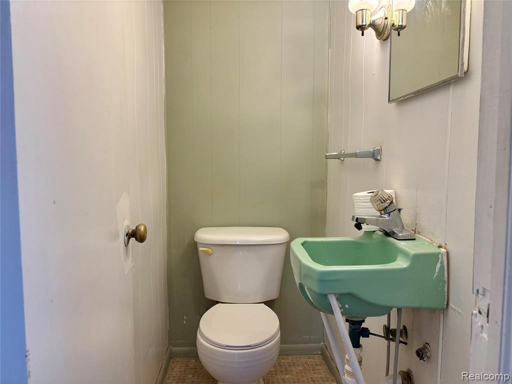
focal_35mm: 26
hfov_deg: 67.3
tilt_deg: -4.8
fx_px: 385
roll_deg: -0.7
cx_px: 256
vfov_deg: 53.1
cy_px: 192
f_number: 1.6
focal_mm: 5.96
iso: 125
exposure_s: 1/120
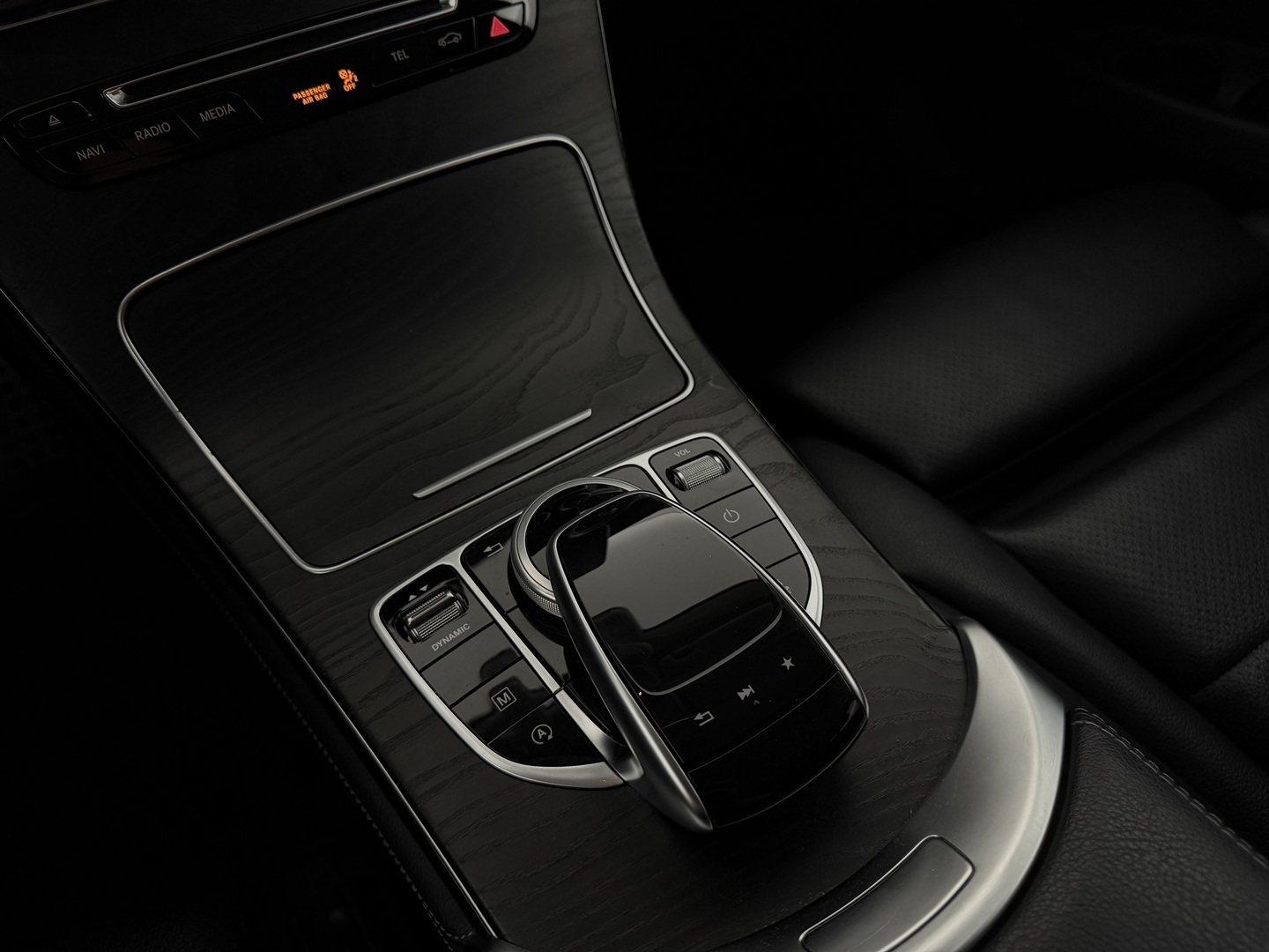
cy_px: 476
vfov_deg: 56.8
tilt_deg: -51.7
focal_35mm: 24
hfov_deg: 71.6
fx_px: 880
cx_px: 634
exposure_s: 1/52
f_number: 1.78
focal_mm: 6.76
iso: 320
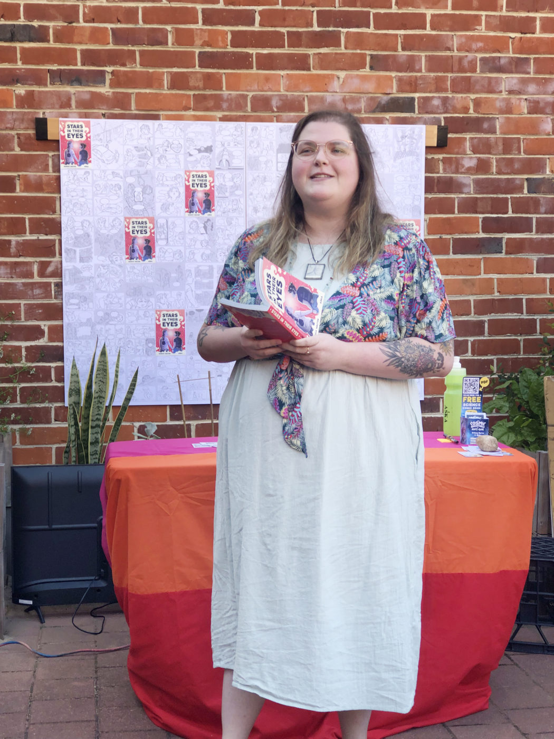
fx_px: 1216
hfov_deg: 25.7
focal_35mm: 57
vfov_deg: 33.8
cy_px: 370
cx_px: 277
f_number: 2.8
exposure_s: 1/121
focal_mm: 6.6
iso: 40
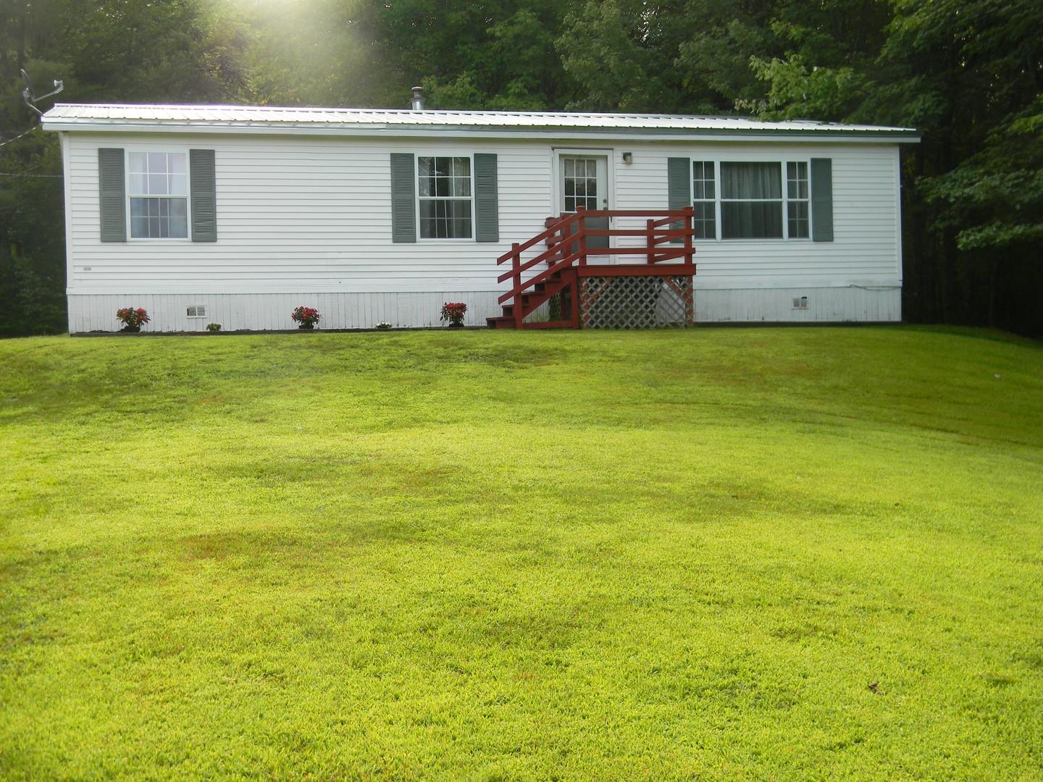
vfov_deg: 30.9
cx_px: 522
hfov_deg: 40.4
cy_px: 391
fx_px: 1416
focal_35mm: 47
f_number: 3.9
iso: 80
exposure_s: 1/192
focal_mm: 8.6
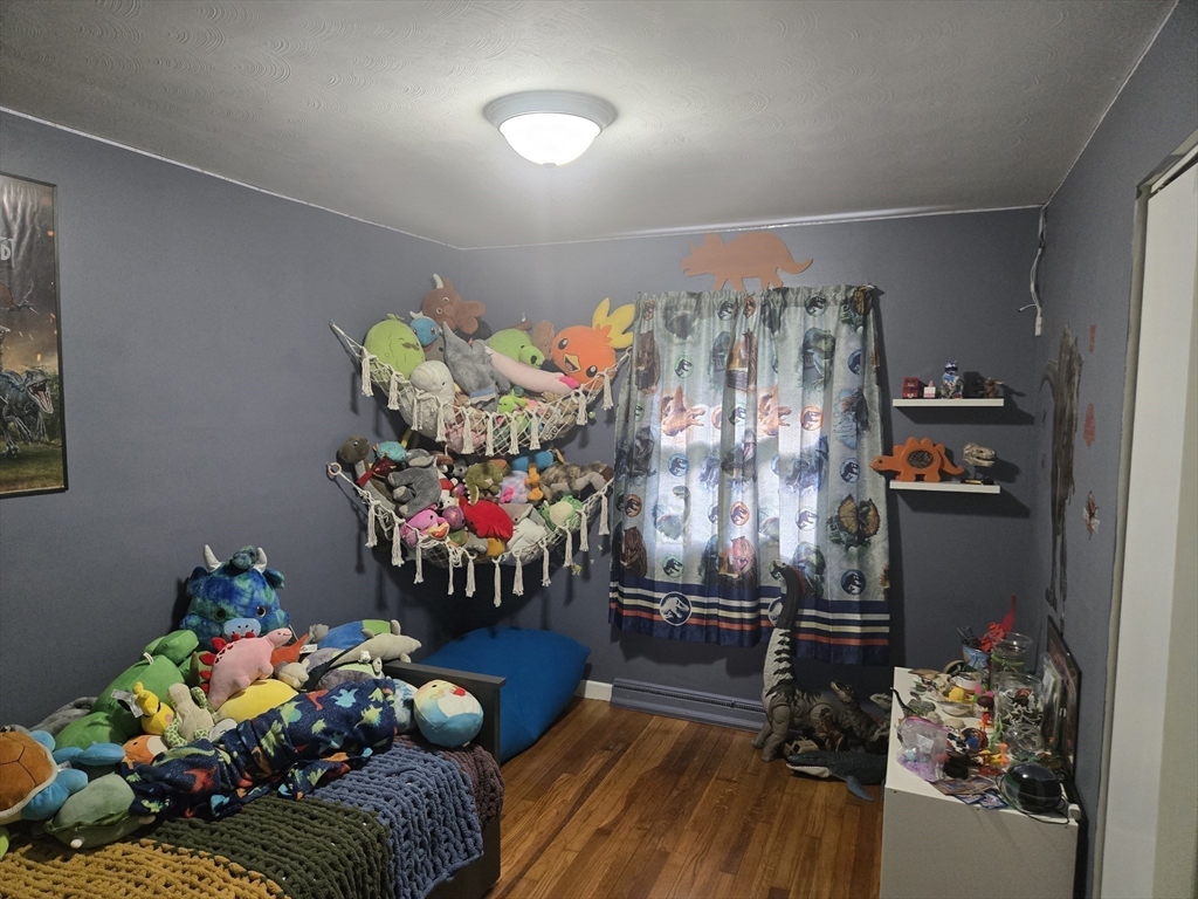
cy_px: 450
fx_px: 796
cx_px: 599
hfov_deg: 73.9
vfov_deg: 58.9
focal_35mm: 23
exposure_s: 1/120
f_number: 1.8
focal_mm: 5.4
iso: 640
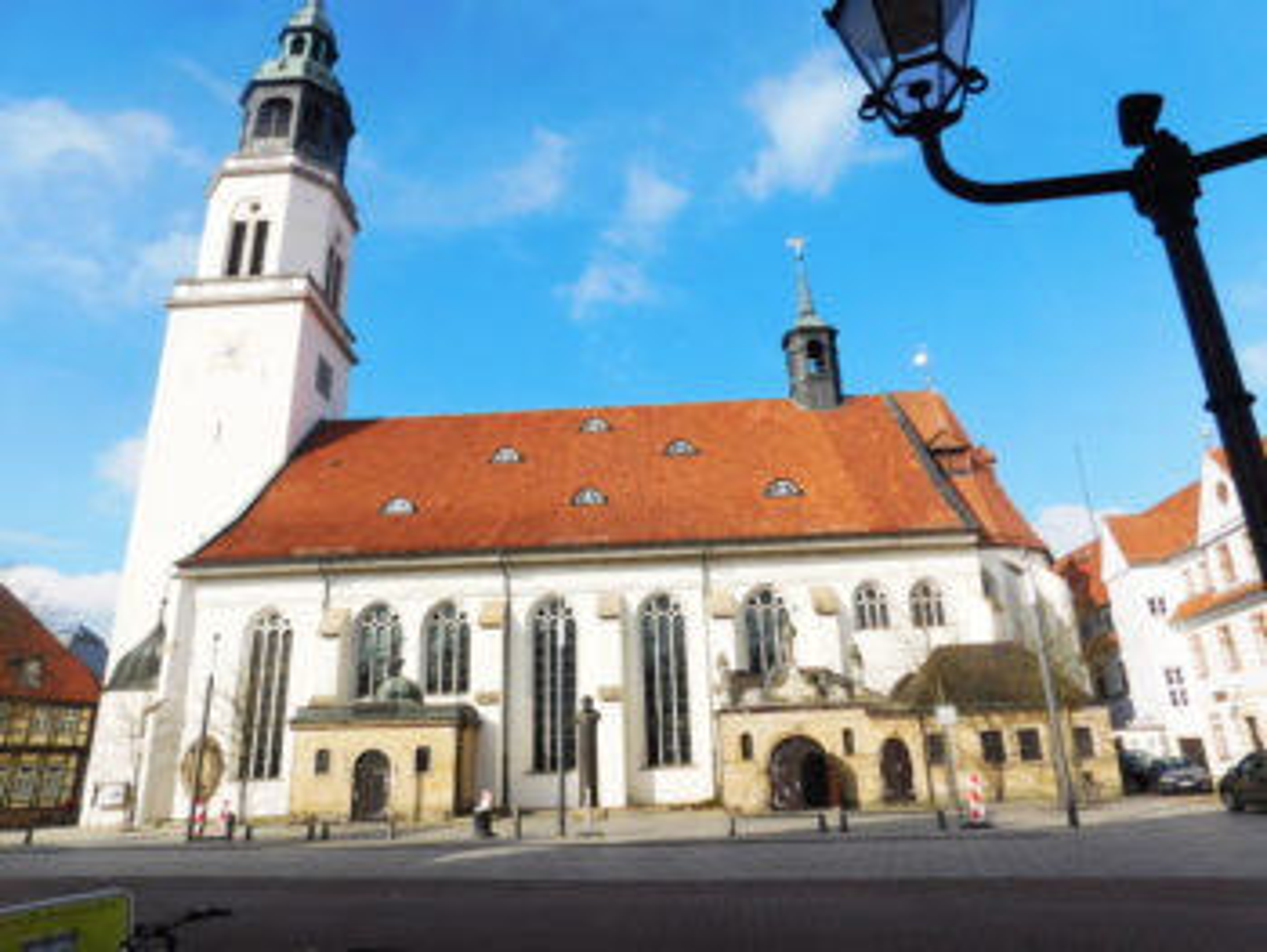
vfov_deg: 58.9
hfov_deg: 73.9
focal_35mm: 23
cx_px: 634
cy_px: 476
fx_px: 842
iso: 125
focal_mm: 4
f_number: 6
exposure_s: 1/640
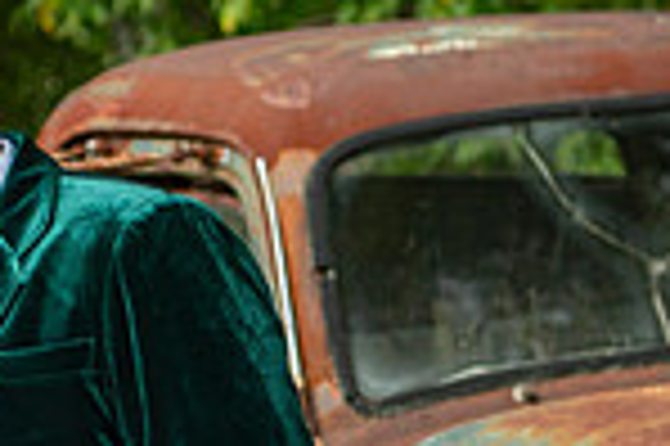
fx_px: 4555
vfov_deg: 5.6
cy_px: 432
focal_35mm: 245
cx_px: 198
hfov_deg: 8.4
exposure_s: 1/1250
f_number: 2.8
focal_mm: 62
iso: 400
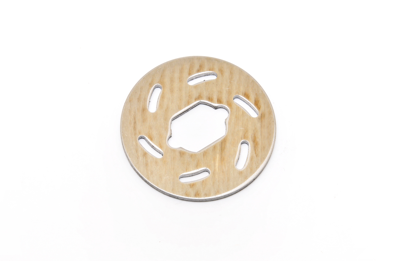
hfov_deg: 6.9
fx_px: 3271
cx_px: 196
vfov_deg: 4.6
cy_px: 130
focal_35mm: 300
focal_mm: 200
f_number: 22
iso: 400
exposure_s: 1/60
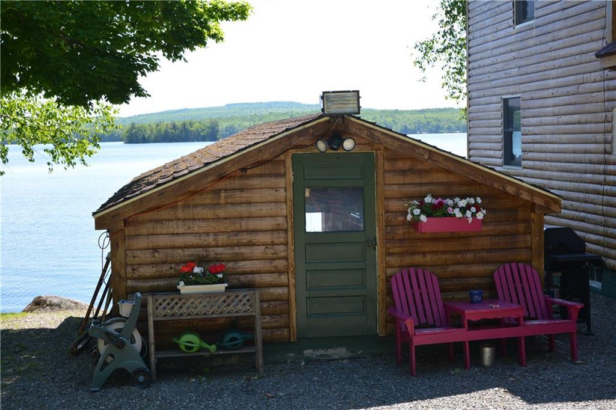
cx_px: 308
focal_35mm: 51
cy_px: 205
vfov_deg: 26.5
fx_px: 872
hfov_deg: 38.9
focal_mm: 34
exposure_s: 1/250
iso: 200
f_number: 8
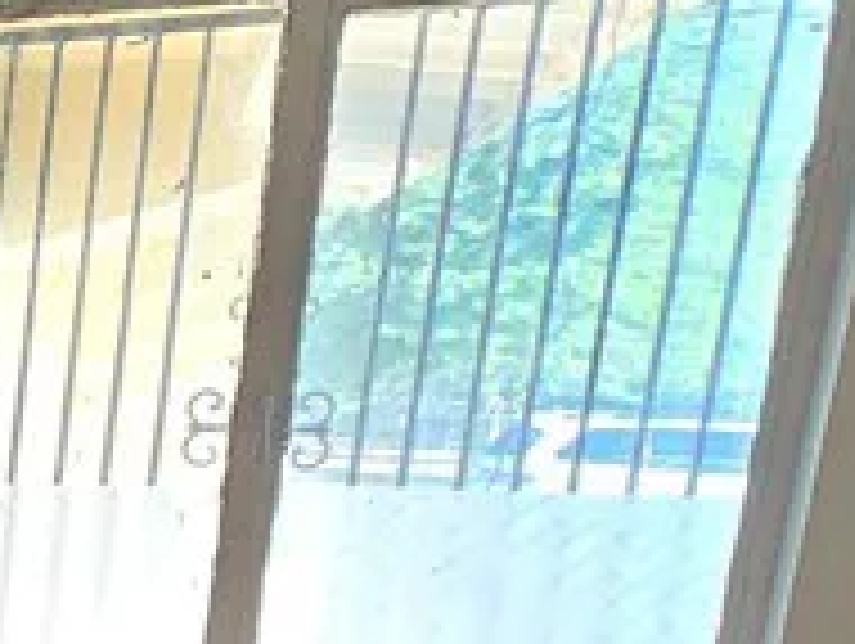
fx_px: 1731
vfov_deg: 19.7
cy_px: 793
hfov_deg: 16.1
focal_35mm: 70
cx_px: -1098
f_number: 2.2
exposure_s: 1/60
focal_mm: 2.2
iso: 125
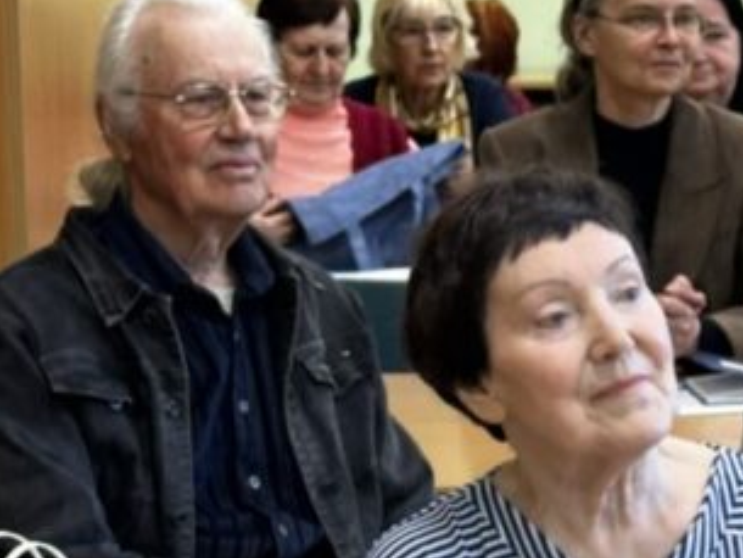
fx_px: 3457
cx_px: 463
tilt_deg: -9.8
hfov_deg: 12.3
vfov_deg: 9.2
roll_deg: +1.2
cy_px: 485
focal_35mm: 161
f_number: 1.78
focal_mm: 6.86
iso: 80
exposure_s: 1/50
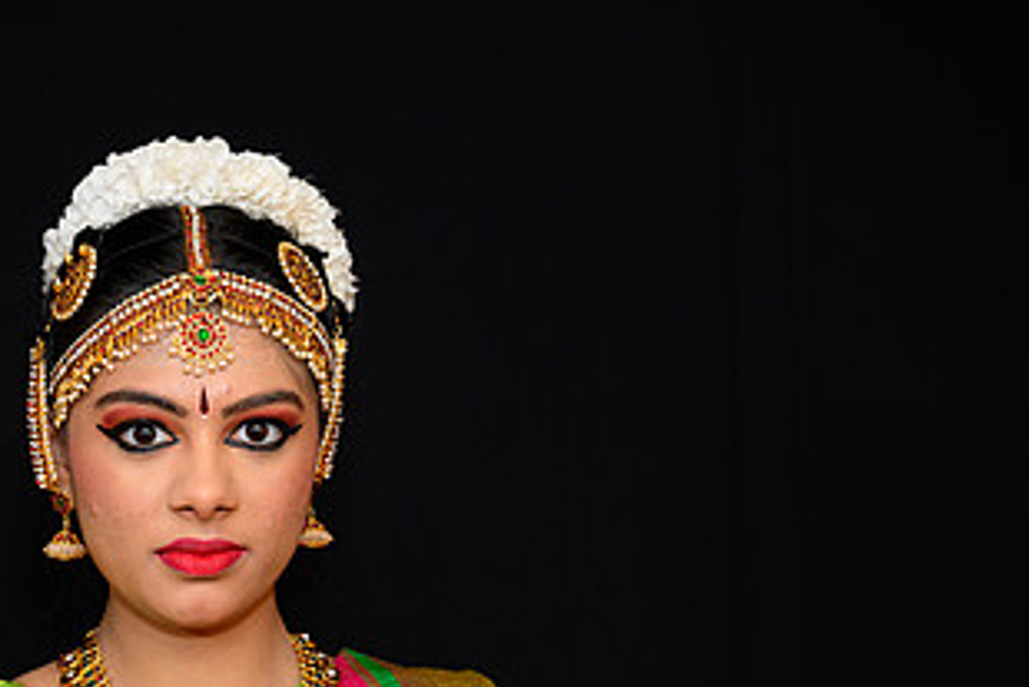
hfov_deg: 15.5
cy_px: 586
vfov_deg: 10.4
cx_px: 156
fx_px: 3746
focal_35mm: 131
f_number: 5
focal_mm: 70
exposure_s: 1/125
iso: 800
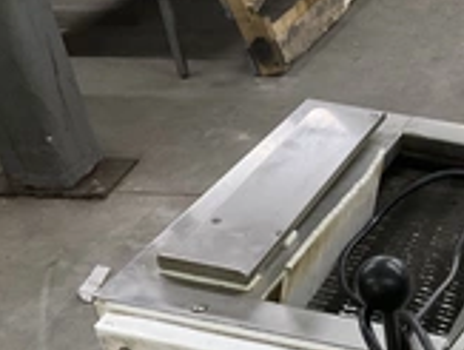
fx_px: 954
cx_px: 544
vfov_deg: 19.8
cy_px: 396
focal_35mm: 71
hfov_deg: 24.9
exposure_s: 1/60
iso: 100
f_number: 1.8
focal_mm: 3
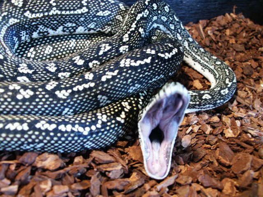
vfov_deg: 49.7
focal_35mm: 28
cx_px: 132
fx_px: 213
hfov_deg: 63.4
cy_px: 98
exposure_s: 1/6
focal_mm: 7.21
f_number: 2.8
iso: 200
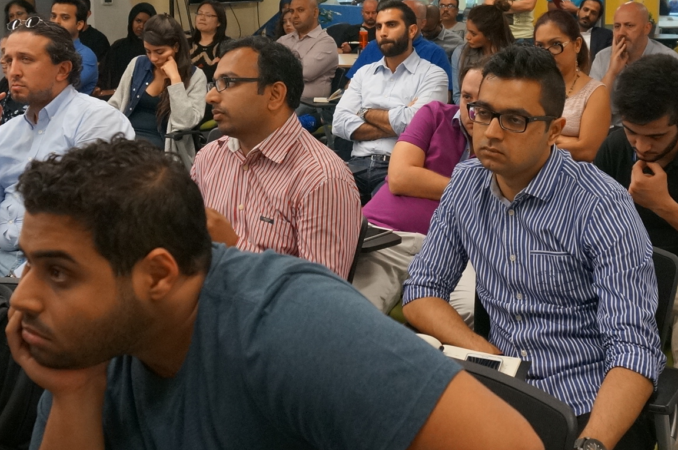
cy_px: 111
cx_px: 370
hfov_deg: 38.9
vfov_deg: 26.1
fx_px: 959
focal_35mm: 51
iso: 1250
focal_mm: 16
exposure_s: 1/160
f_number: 4
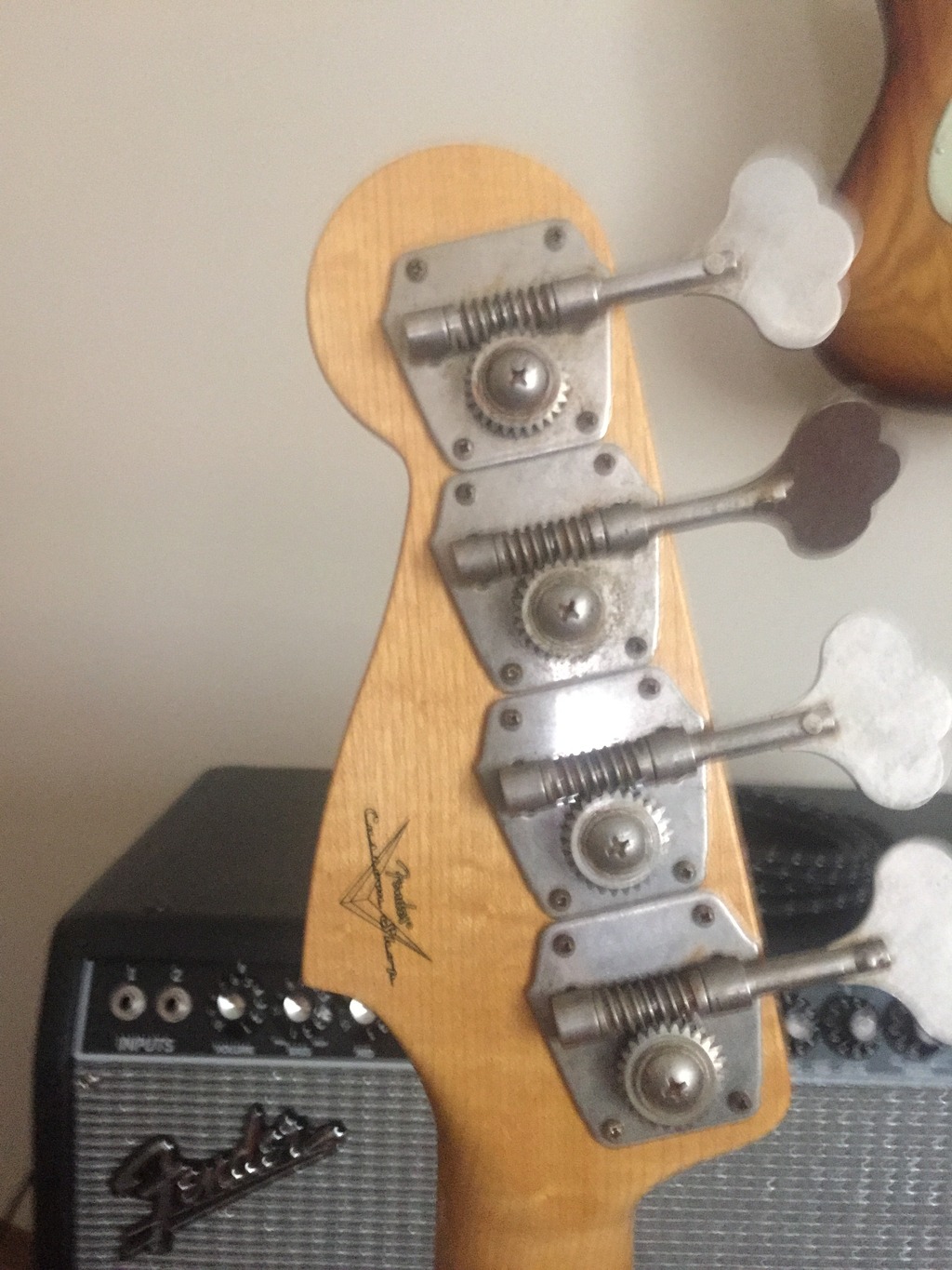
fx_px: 1063
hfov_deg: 48.2
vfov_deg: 61.7
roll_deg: -2.2
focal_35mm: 29
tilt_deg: -2.8
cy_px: 635
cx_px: 476
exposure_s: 1/15
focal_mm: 4.15
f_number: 2.2
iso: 500
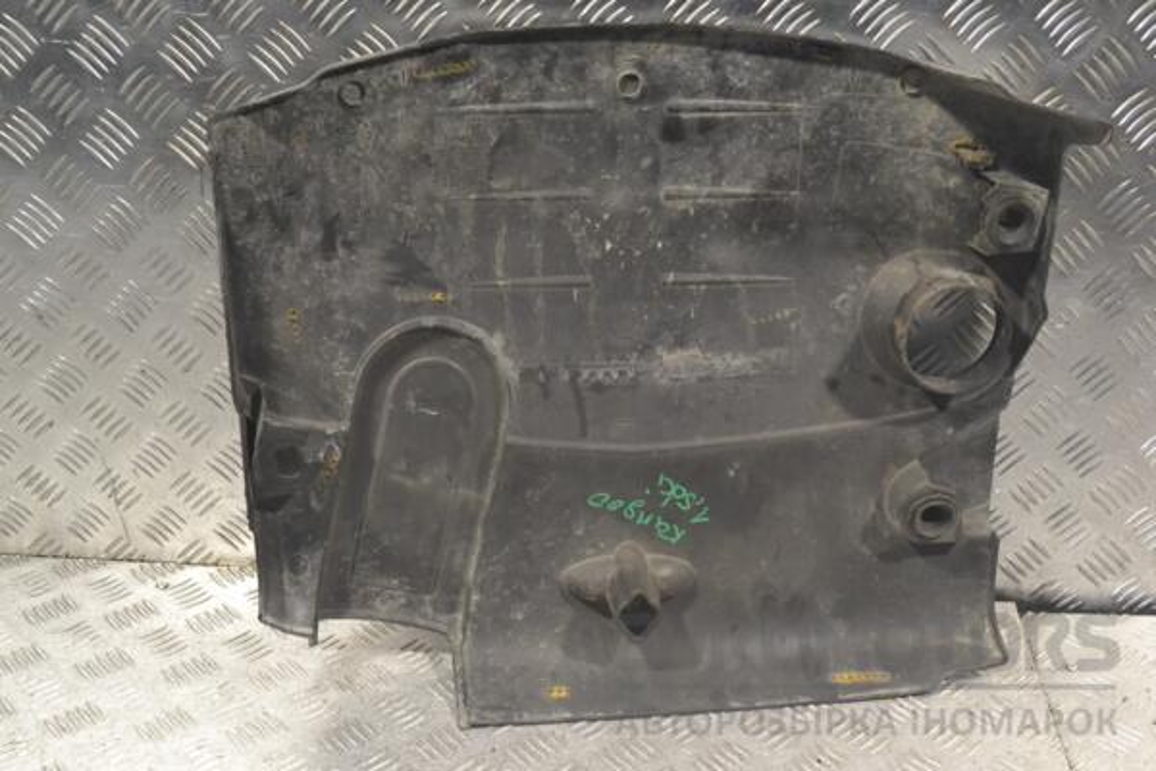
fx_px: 1445
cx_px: 578
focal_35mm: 45
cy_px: 386
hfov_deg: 43.6
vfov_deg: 29.9
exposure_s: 1/250
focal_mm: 30
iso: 3200
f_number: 8
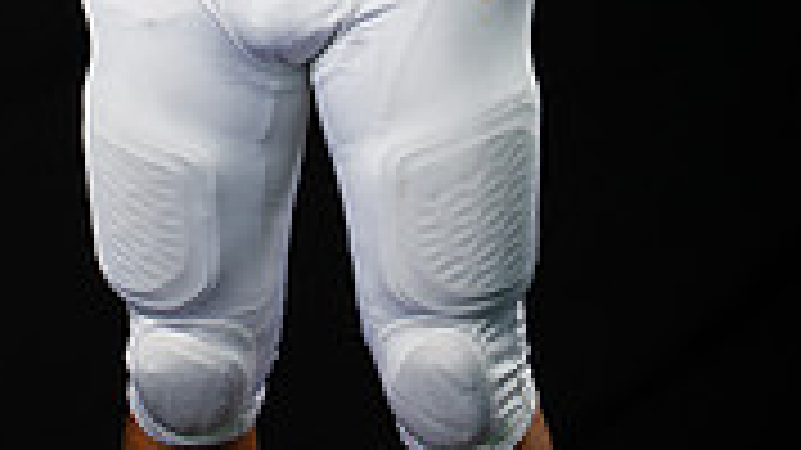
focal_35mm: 291
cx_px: 281
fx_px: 6179
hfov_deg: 7.4
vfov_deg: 4.1
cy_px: -540
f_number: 5.6
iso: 200
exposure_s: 1/80
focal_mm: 110
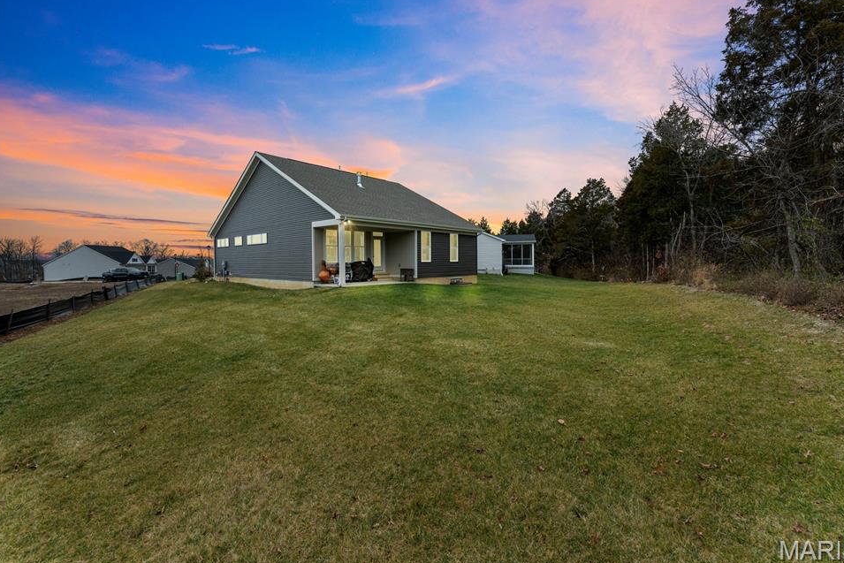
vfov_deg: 77.3
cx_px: 415
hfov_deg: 100.4
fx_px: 352
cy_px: 268
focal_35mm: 15
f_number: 8
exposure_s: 1/125
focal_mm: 14
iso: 640
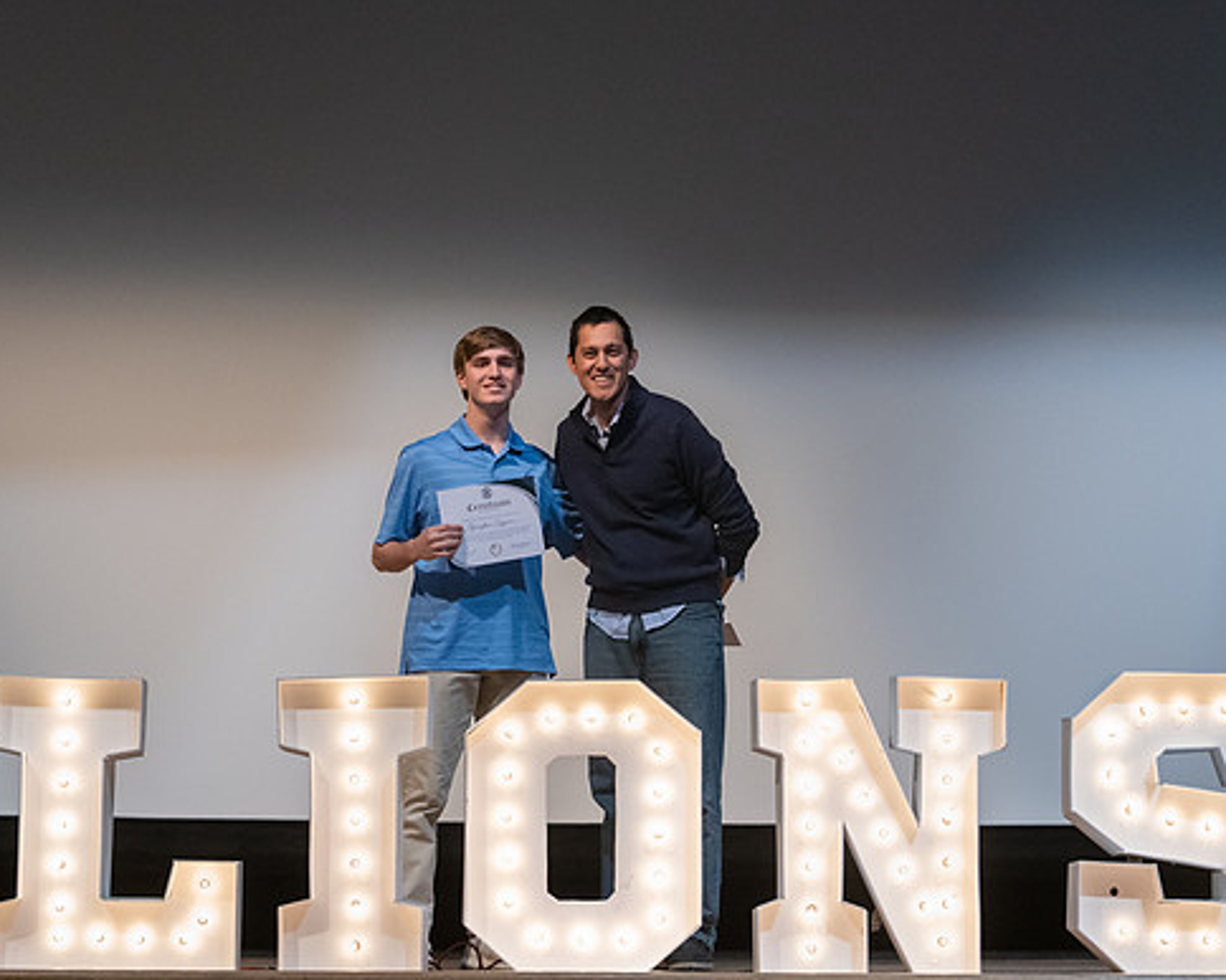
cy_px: 482
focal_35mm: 89
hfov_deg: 21.5
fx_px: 3229
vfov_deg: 17.3
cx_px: 594
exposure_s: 1/320
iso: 5000
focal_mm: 70
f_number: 4
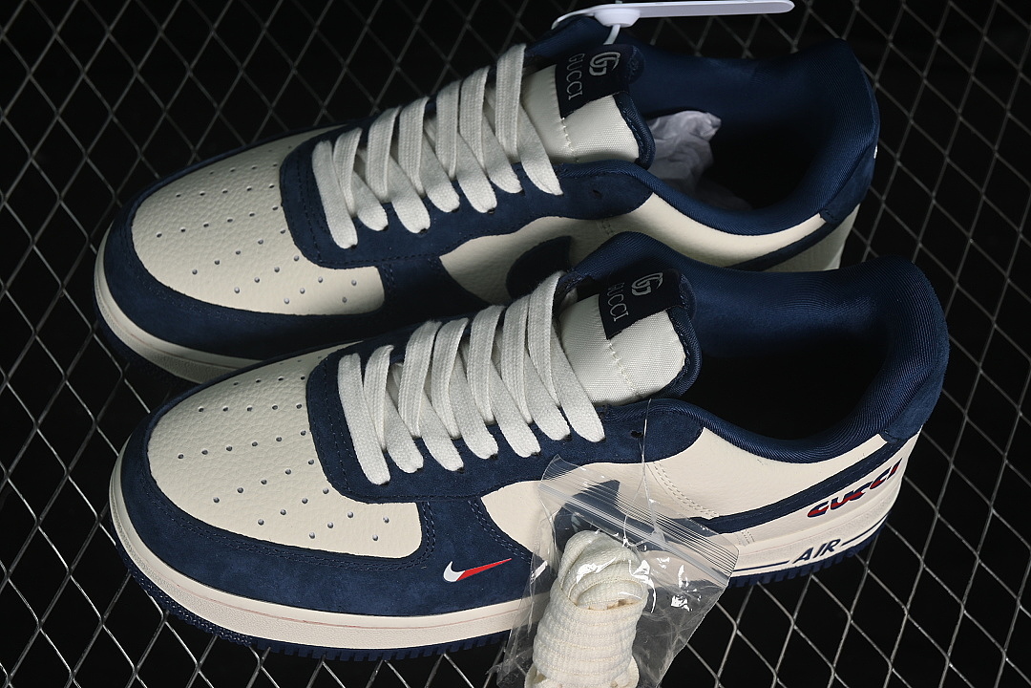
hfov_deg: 27.0
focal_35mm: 75
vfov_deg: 18.2
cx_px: 516
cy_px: 344
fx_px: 2148
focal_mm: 50
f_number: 6.3
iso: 160
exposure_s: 1/50
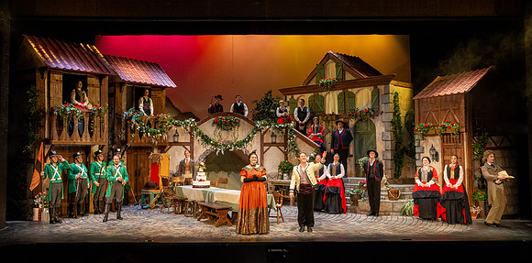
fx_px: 476
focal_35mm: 35
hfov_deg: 58.1
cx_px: 226
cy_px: 125
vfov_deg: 30.9
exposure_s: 1/160
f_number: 5.6
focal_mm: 28
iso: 1600
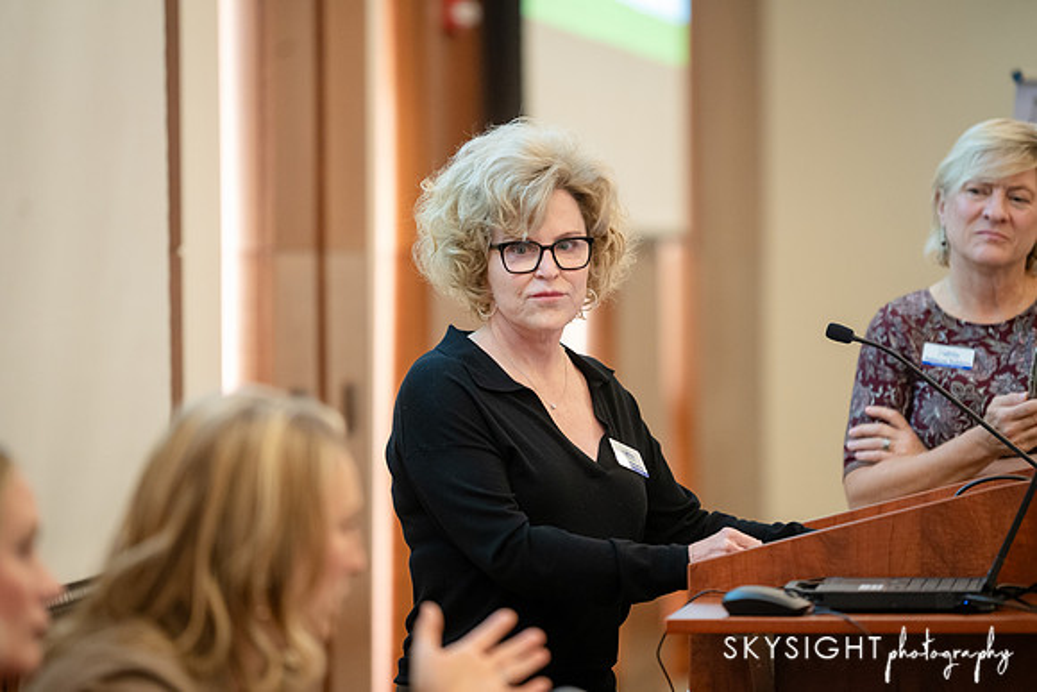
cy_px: 346
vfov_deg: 6.8
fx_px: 5783
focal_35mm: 201
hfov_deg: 10.2
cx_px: 518
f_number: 2.8
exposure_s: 1/250
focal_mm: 200
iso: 3200
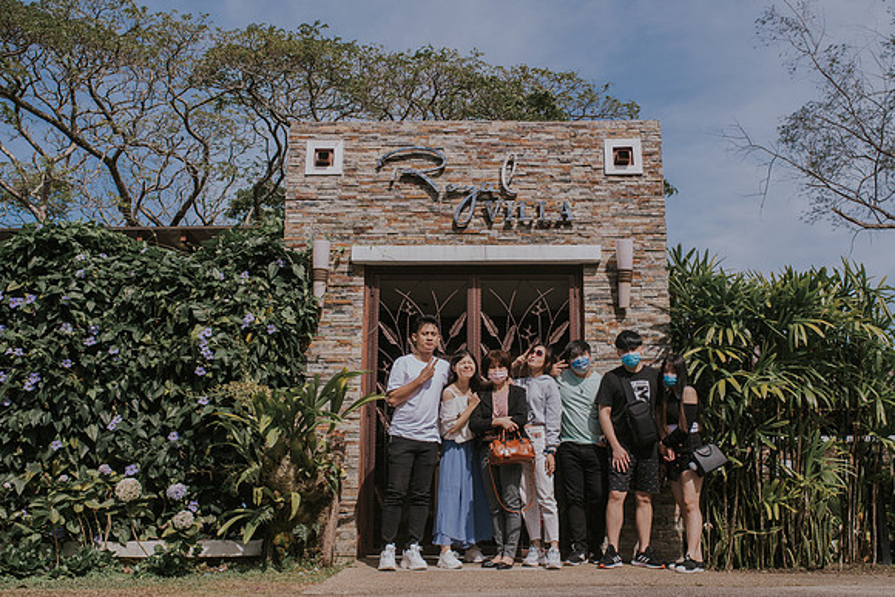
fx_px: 951
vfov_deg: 34.9
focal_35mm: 38
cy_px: 300
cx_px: 471
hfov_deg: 50.4
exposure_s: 1/4000
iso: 400
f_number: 5
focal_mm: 35
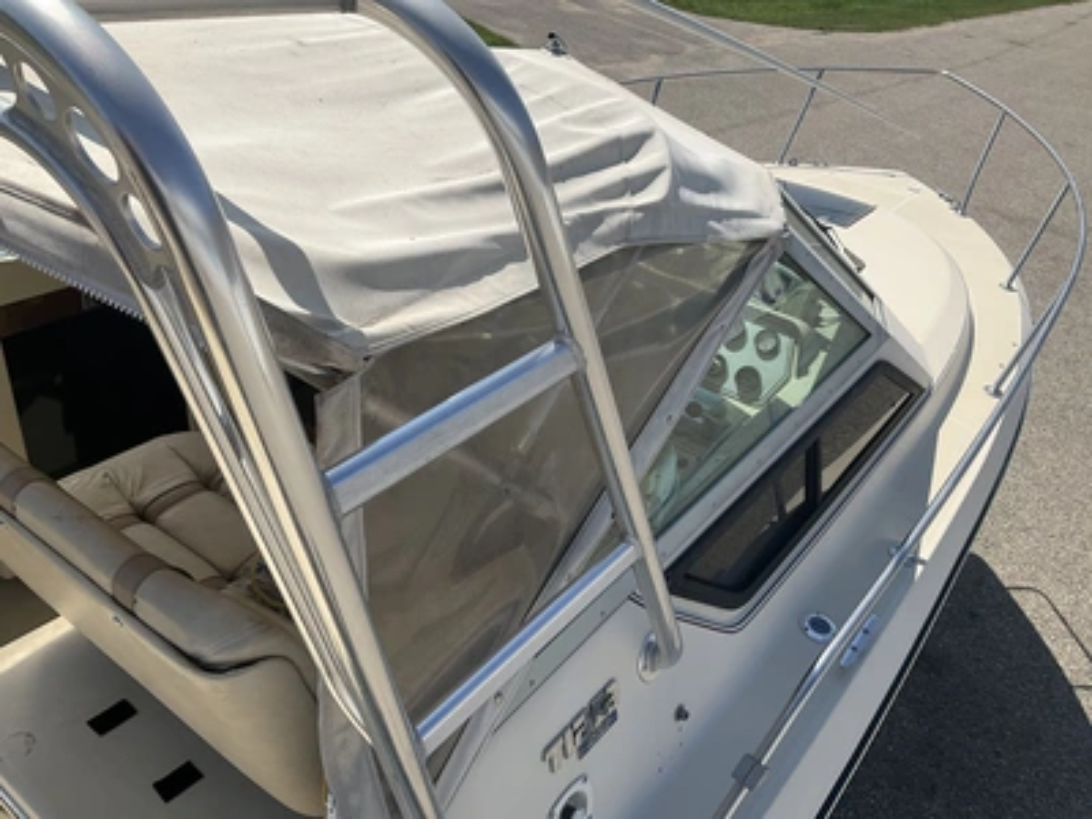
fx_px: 915
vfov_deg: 48.2
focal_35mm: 29
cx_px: 546
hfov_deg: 61.7
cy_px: 410
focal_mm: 3
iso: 25
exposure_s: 1/3125
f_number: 1.8
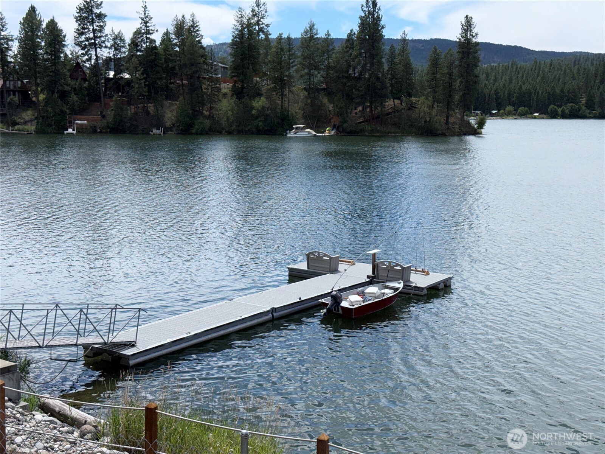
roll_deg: -0.4
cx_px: 302
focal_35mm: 48
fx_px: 839
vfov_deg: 30.3
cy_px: 227
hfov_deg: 39.7
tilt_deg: -7.6
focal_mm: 6.76
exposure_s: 1/6024
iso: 50
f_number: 1.78
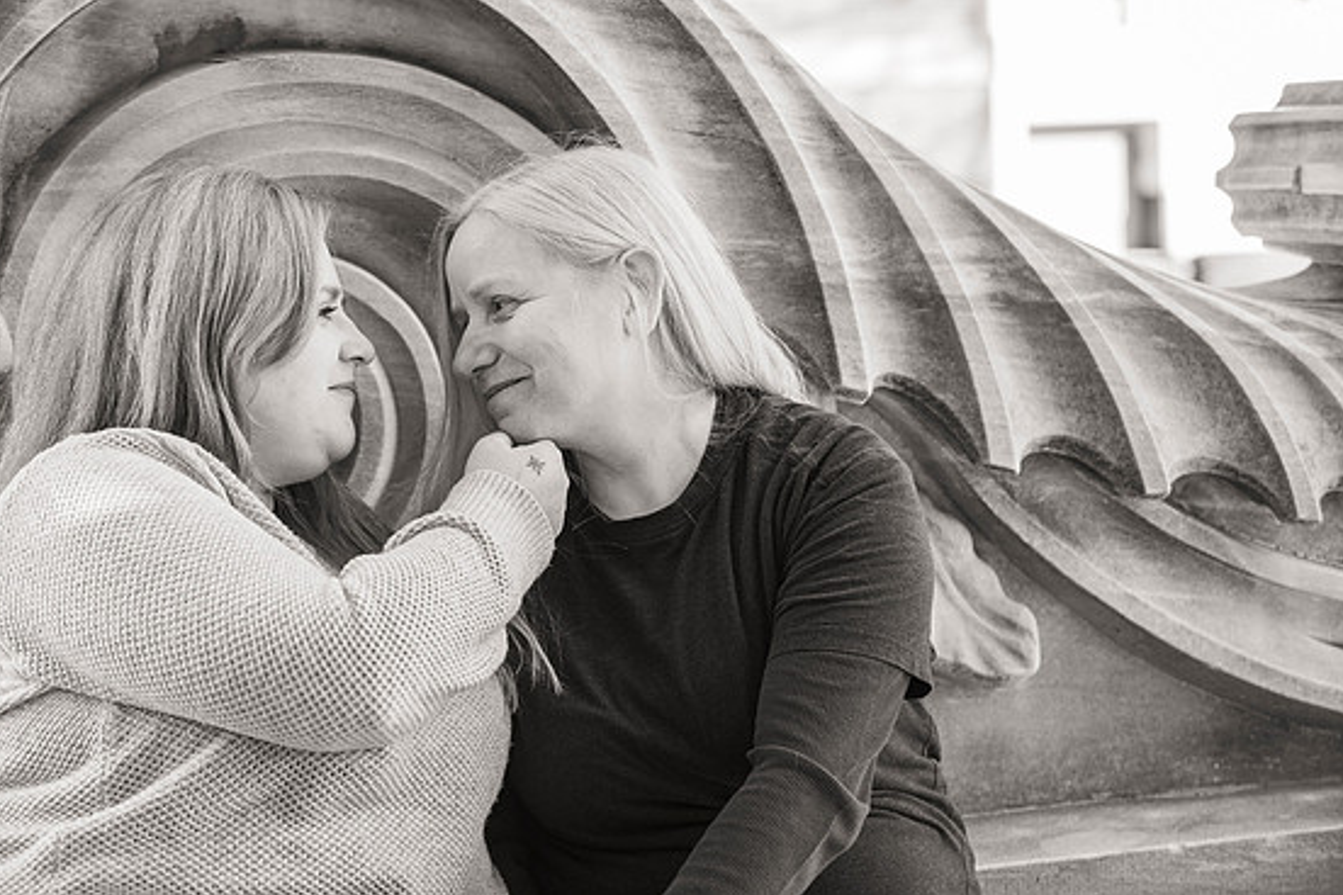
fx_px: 3059
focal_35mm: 82
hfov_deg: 24.8
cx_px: 652
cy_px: 427
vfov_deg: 16.7
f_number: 4
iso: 400
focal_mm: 78
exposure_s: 1/320
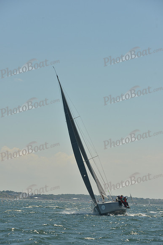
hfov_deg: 10.2
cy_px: 122
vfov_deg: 15.2
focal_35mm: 135
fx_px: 916
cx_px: 82
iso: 400
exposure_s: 1/800
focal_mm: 135
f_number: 8
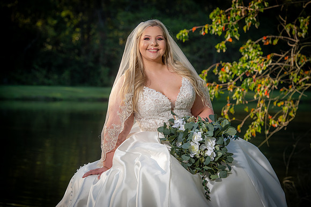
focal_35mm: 130
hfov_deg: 15.8
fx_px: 1122
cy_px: 104
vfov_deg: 10.5
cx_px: 156
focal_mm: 130
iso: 125
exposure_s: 1/160
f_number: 6.3
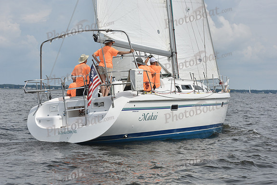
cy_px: 92
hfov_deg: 21.2
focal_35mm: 96
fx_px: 739
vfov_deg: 14.3
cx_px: 139
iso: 320
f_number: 10
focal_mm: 95
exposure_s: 1/1250
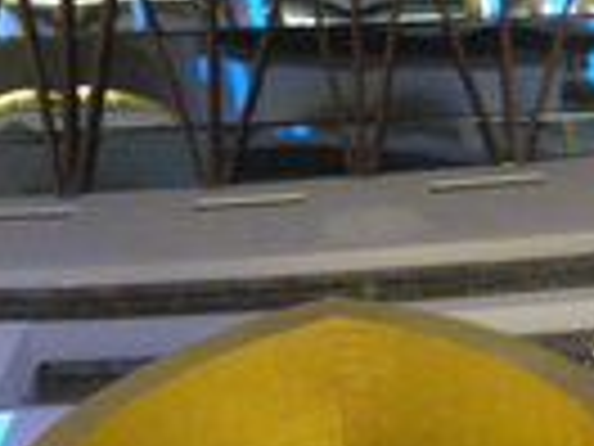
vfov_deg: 12.0
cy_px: 162
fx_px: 2111
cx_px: -4
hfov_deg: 15.7
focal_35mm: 123
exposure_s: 1/13
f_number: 2.8
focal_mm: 6
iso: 400
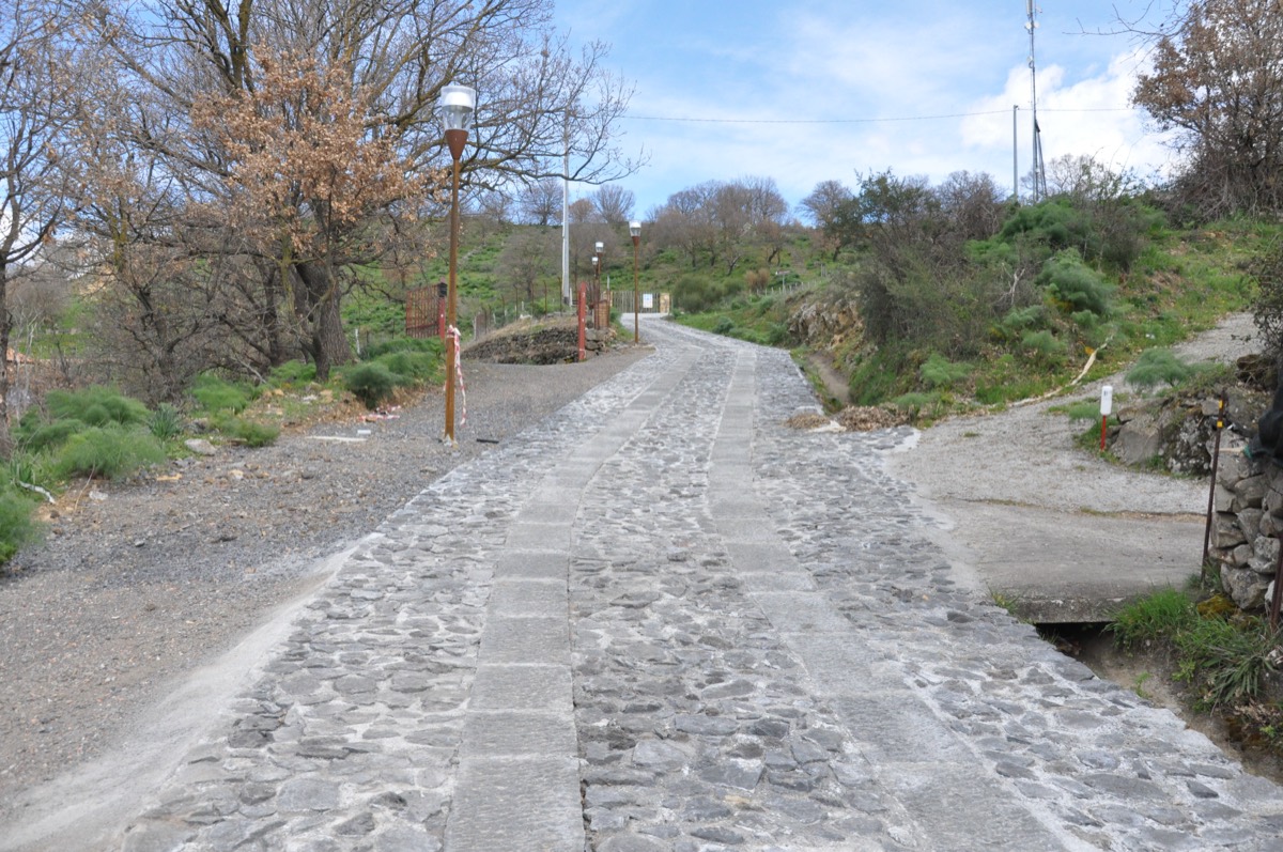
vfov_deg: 39.9
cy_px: 426
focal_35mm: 33
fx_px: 1175
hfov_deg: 57.3
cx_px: 642
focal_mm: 22
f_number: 8
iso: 2000
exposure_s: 1/3200
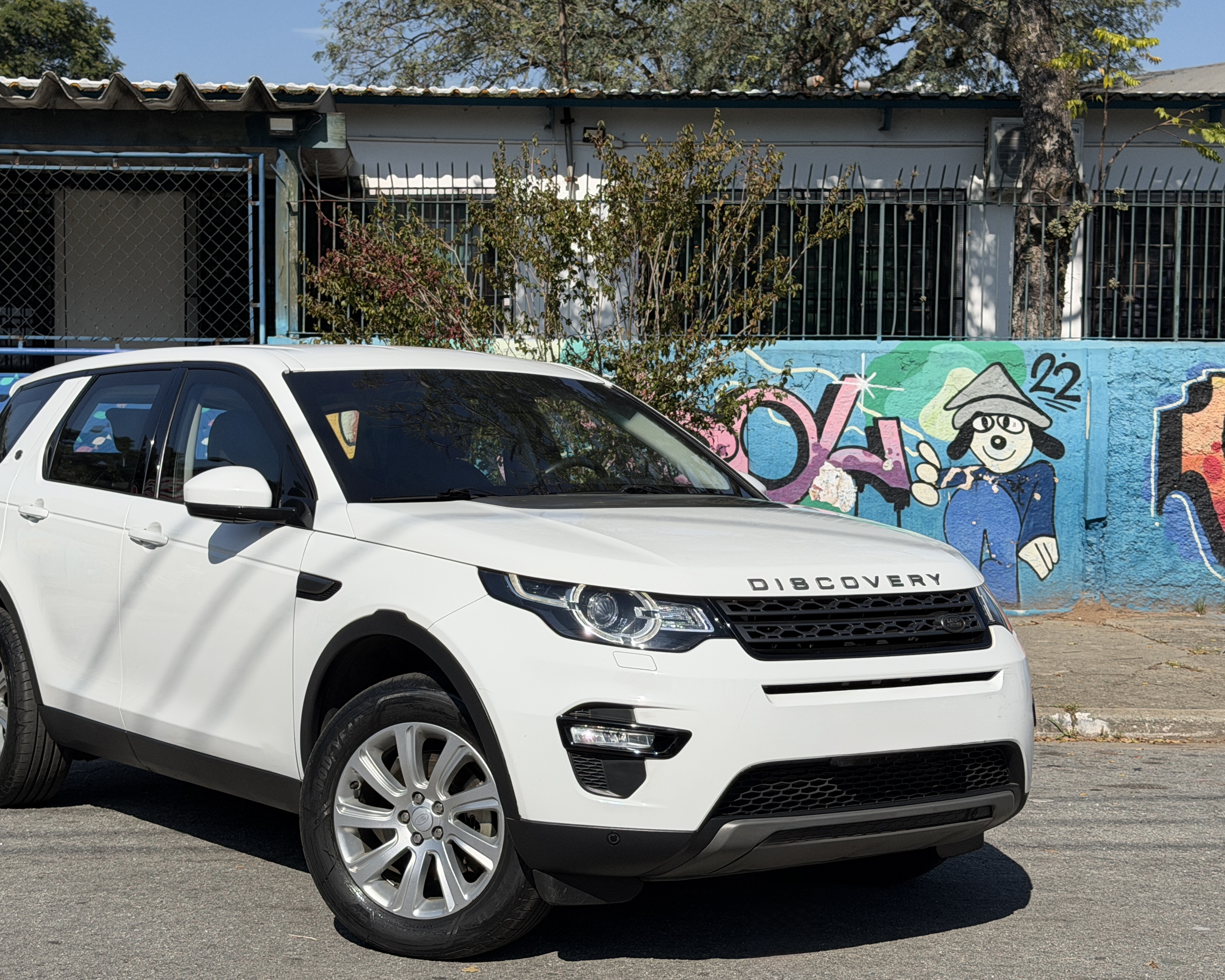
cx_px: 510
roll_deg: +0.4
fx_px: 2103
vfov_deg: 26.2
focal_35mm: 58
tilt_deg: -1.1
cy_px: 473
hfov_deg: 32.4
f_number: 1.78
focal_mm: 6.76
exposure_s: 1/8772
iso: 64
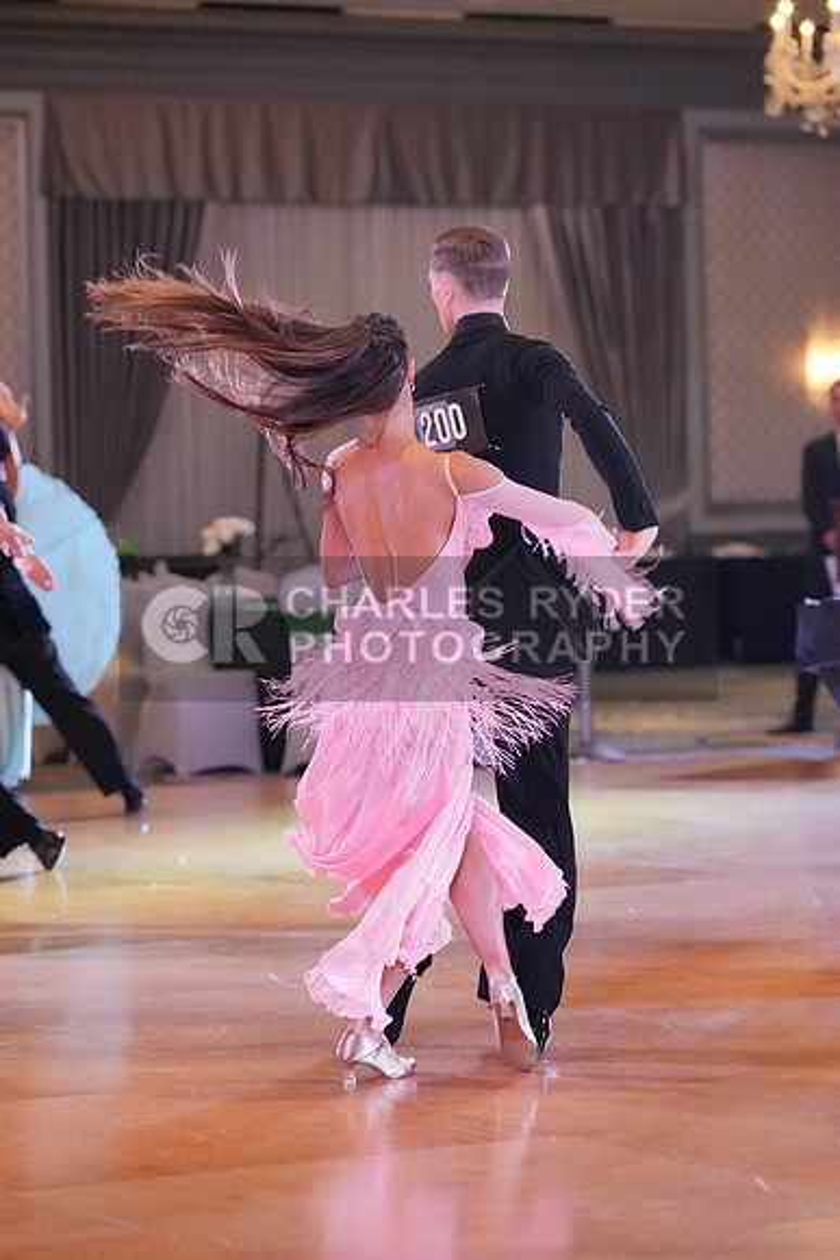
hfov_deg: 10.3
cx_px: 420
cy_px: 630
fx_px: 4652
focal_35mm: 133
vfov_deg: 15.4
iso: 6400
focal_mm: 133
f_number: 3.5
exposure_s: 1/500
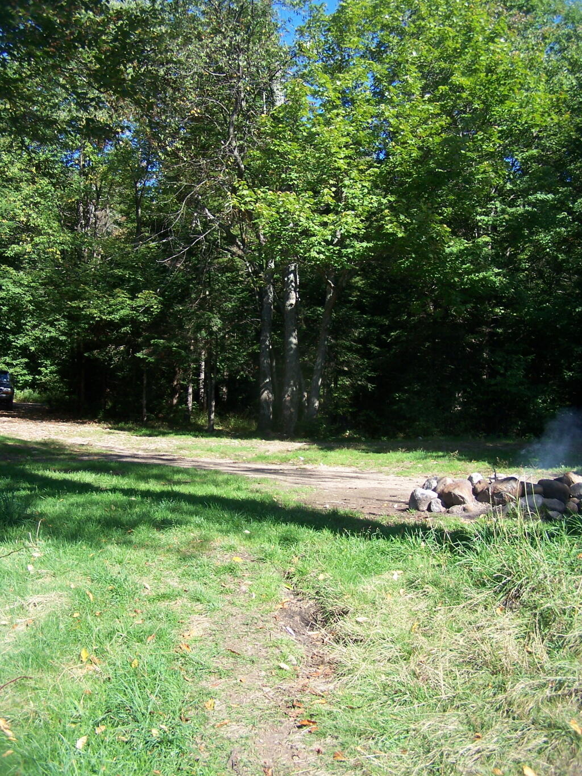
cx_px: 291
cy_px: 388
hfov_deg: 37.7
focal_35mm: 38
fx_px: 852
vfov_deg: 49.0
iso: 80
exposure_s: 1/400
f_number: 2.8
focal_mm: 6.3
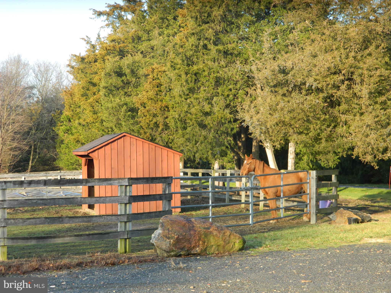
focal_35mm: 84
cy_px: 146
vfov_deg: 17.6
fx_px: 949
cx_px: 196
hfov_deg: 23.3
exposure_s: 1/100
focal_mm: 15.1
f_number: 4.2
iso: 80
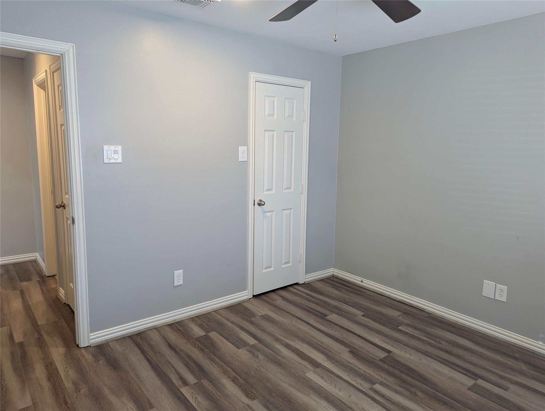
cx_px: 272
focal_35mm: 24
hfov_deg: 71.5
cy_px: 206
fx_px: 378
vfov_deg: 56.9
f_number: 1.85
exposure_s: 1/60
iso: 133
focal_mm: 6.81
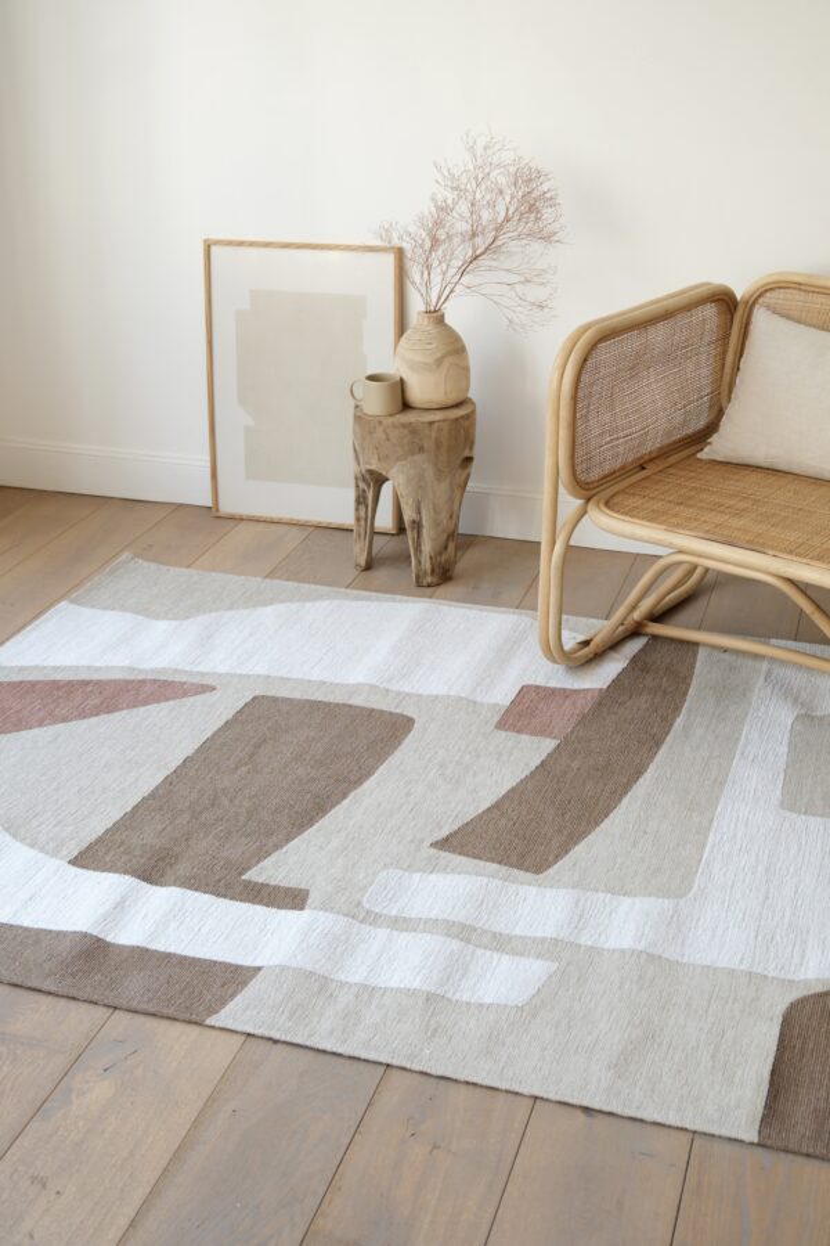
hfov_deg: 24.2
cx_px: 415
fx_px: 1937
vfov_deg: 35.6
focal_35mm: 56
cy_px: 623
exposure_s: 1/2400
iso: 125
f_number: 4
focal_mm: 37.6
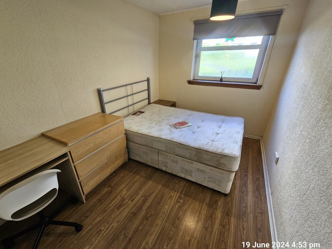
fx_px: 134
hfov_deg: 101.9
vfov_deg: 85.6
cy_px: 132
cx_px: 156
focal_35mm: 14
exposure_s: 1/50
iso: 100
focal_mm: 2.2
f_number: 2.2
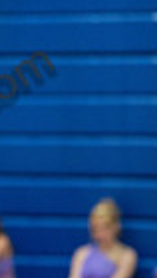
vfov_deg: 3.2
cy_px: 187
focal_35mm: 674
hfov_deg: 1.8
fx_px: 4976
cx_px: -123
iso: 6400
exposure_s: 1/500
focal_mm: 200
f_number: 4
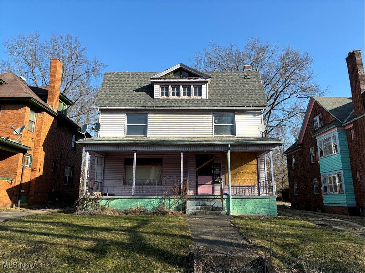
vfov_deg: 53.1
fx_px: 274
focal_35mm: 26
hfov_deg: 67.3
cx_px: 182
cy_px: 136
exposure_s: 1/1695
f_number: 1.6
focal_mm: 5.96
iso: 50
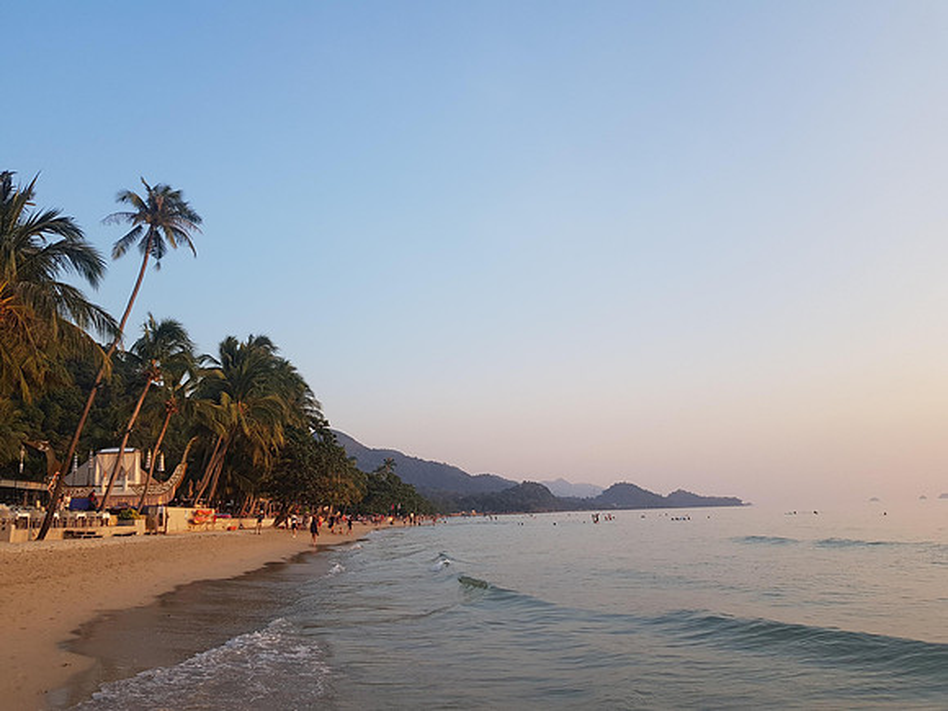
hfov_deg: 67.3
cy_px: 356
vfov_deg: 53.1
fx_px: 712
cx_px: 474
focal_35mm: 26
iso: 40
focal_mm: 4.2
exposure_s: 1/490
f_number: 1.7
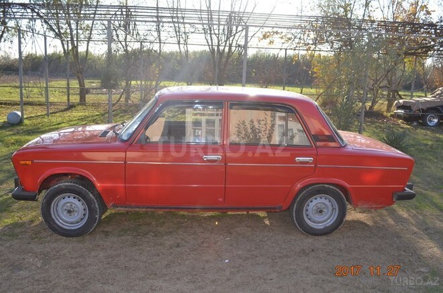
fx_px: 405
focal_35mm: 33
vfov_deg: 39.8
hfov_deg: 57.3
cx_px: 222
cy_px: 146
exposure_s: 1/200
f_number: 5.6
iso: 100
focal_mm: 22
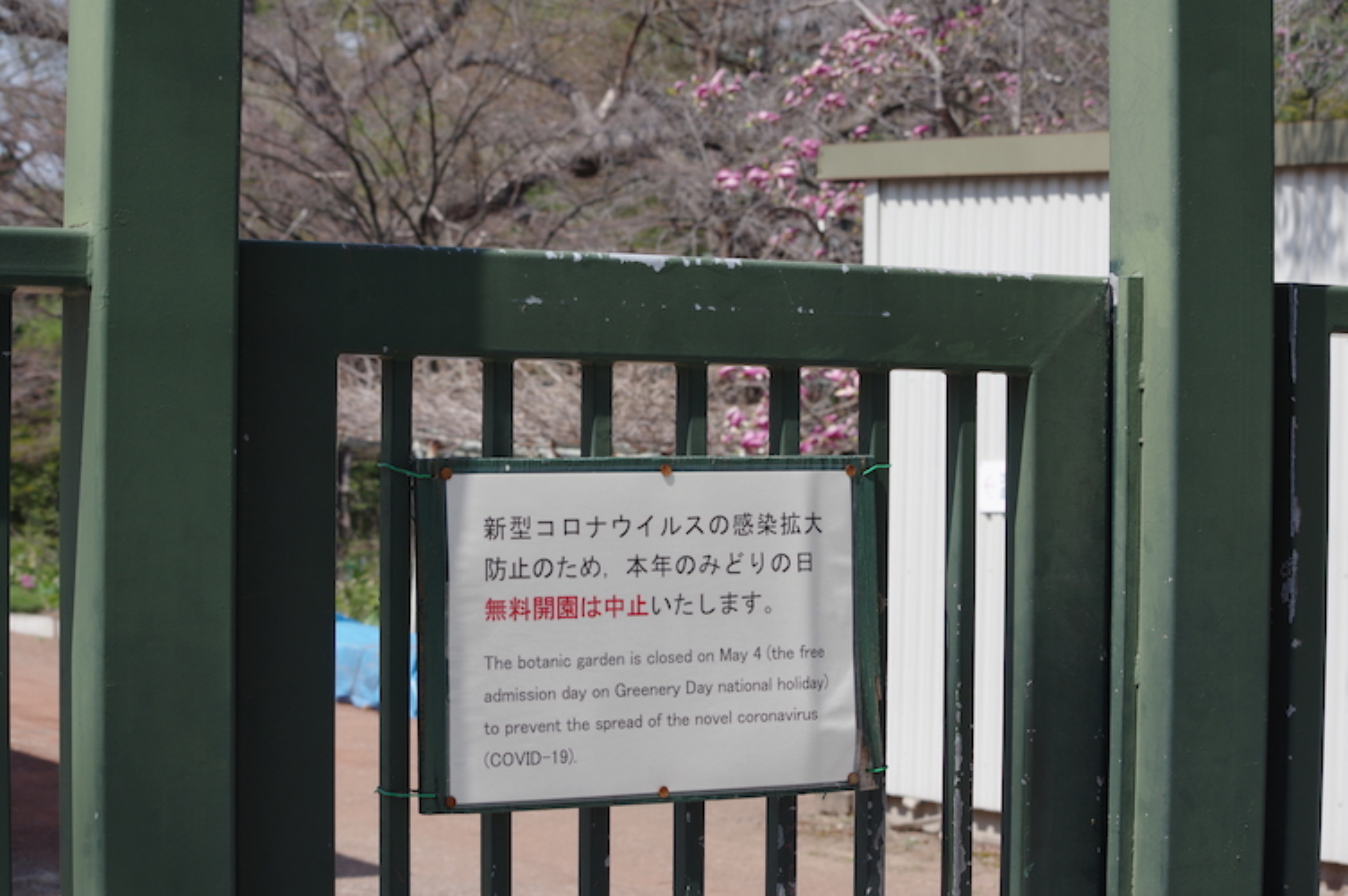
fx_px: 3068
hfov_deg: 24.8
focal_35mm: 82
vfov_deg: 16.6
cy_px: 448
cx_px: 674
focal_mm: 55
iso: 200
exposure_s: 1/400
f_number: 7.1
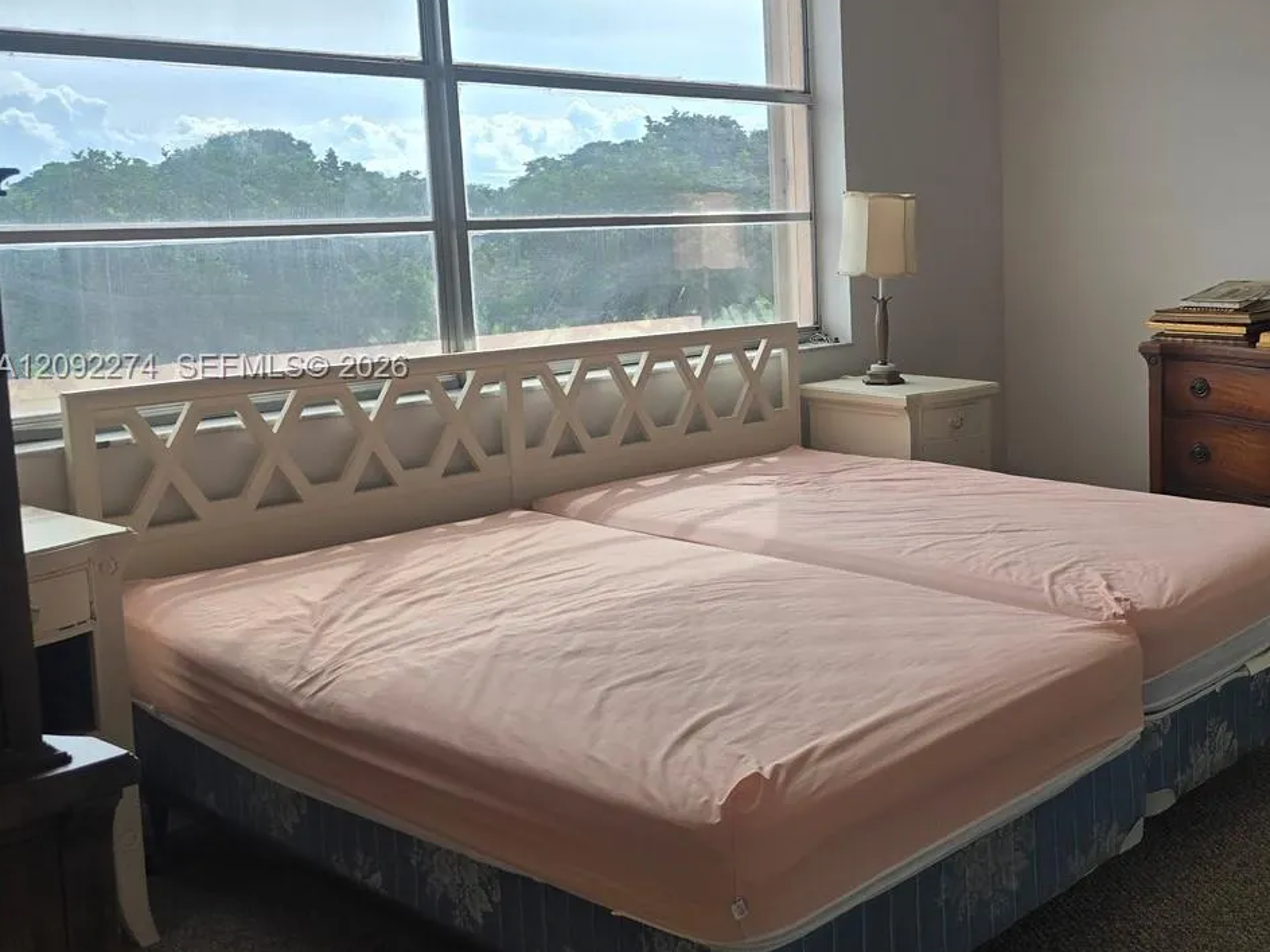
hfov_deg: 44.8
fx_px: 1431
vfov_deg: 36.6
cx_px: 1066
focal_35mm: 39
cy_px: 368
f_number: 1.7
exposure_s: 1/180
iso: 25
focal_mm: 6.3
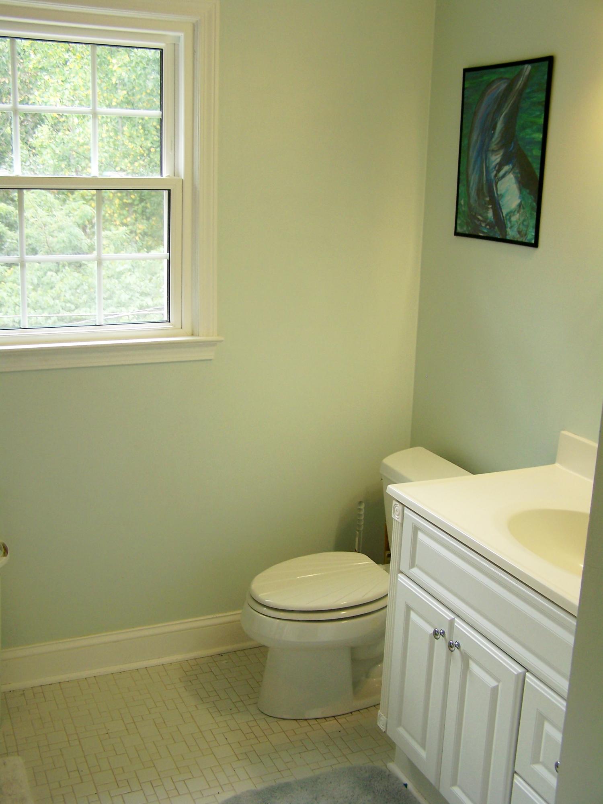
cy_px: 402
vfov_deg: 49.0
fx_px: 883
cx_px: 302
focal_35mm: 38
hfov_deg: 37.7
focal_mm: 6.3
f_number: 2.8
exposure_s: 1/25
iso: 64
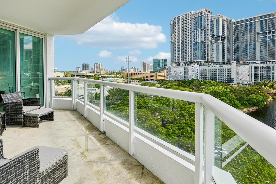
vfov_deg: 64.0
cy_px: 74
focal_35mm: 19
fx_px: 146
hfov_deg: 86.8
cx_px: 146
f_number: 9
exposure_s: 1/320
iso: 200
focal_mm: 14
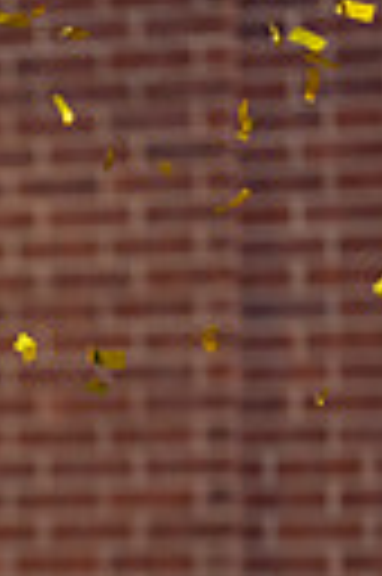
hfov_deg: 7.6
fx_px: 2809
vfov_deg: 11.6
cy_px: 536
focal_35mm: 176
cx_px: -234
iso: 1250
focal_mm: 50
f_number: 1.2
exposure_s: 1/1000
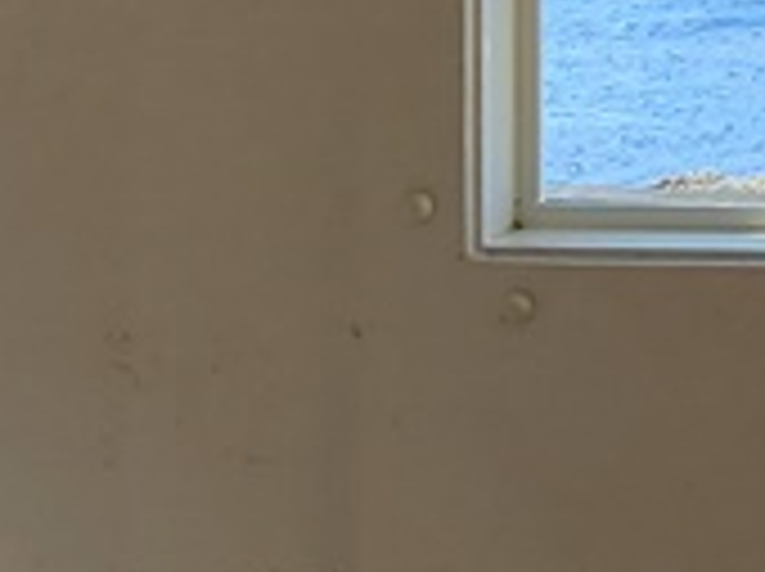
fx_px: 4061
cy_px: -338
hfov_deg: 9.8
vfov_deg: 7.9
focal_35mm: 184
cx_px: 1652
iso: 40
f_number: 1.8
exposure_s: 1/1925
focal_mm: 5.4
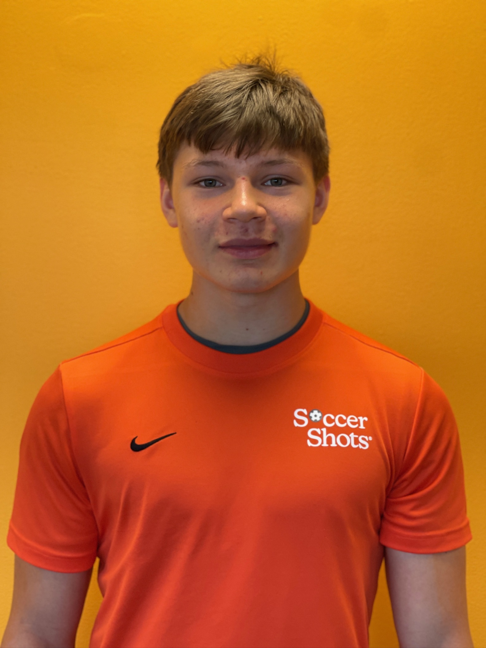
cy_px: 324
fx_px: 1198
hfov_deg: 22.9
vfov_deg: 30.3
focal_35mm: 64
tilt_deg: -5.8
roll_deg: -0.2
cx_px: 243
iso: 125
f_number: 2.2
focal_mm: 7.5
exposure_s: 1/40
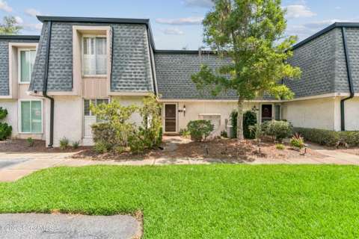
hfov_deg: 93.3
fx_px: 170
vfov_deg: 70.4
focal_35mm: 17
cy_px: 120
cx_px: 180
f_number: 8
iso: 250
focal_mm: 17
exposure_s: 1/320
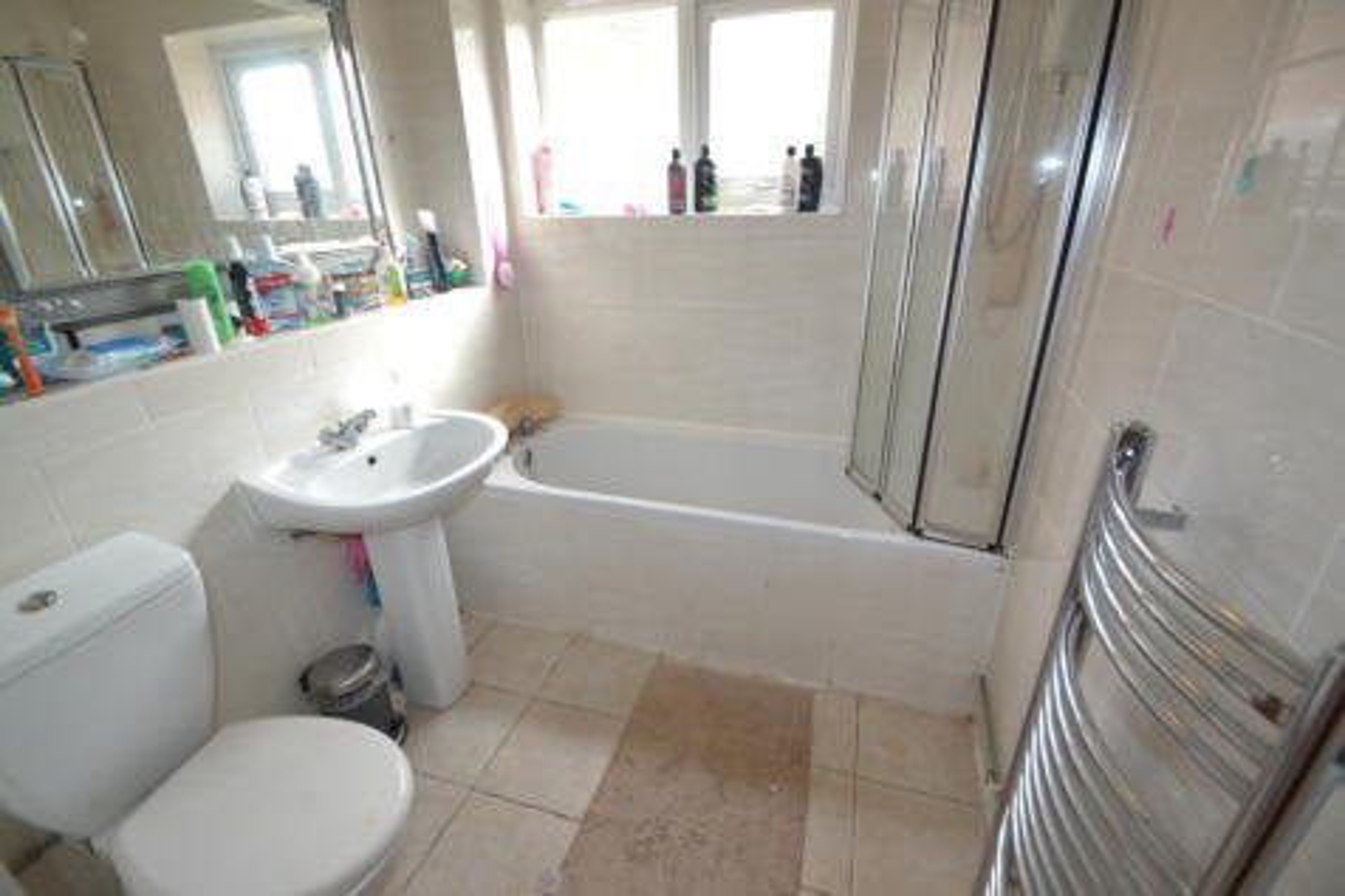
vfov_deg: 77.3
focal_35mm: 15
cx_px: 672
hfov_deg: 100.4
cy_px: 448
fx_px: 560
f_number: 3.5
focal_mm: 10
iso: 400
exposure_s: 1/125
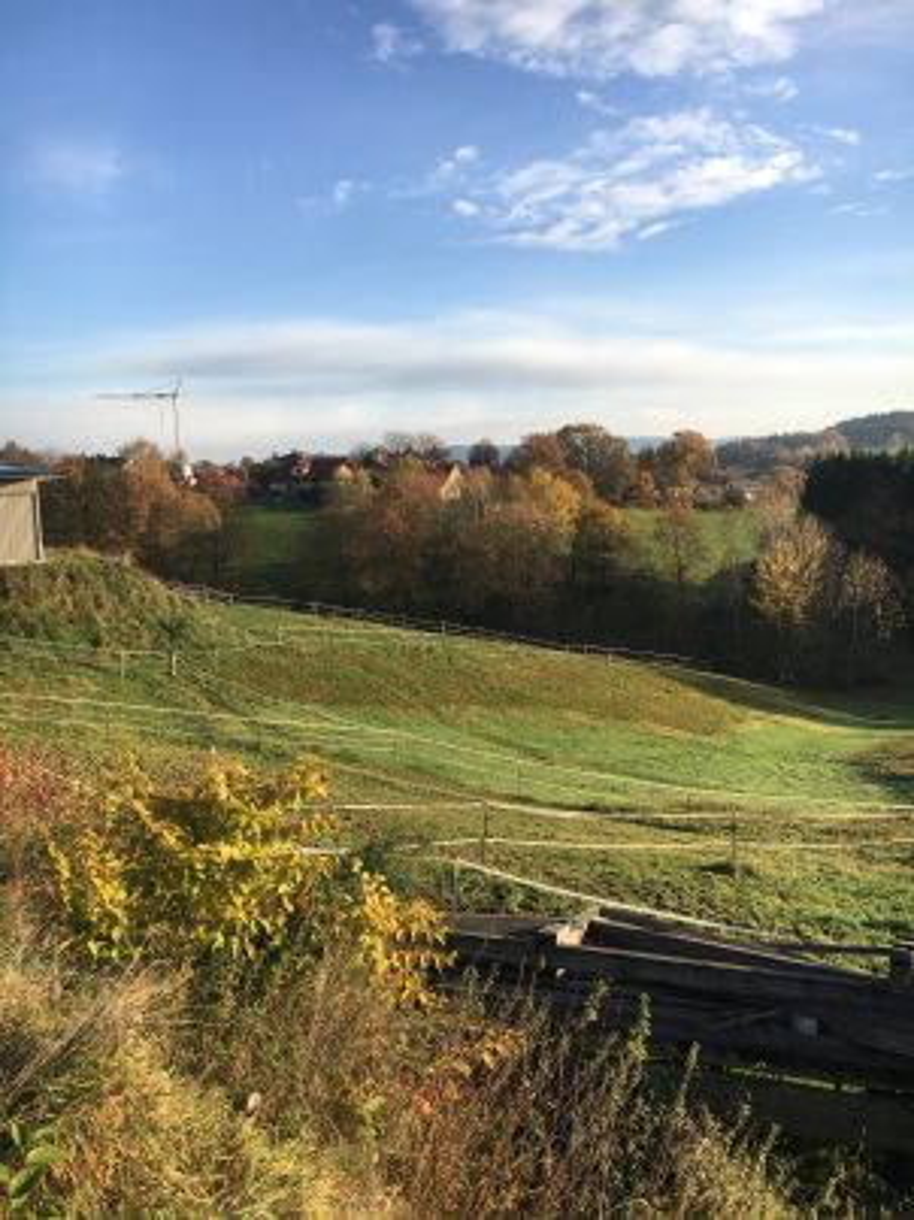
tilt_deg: -7.2
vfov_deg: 61.7
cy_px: 610
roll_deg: +1.7
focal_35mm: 29
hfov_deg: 48.2
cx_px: 457
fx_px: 1021
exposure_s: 1/601
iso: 25
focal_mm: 4.15
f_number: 2.2
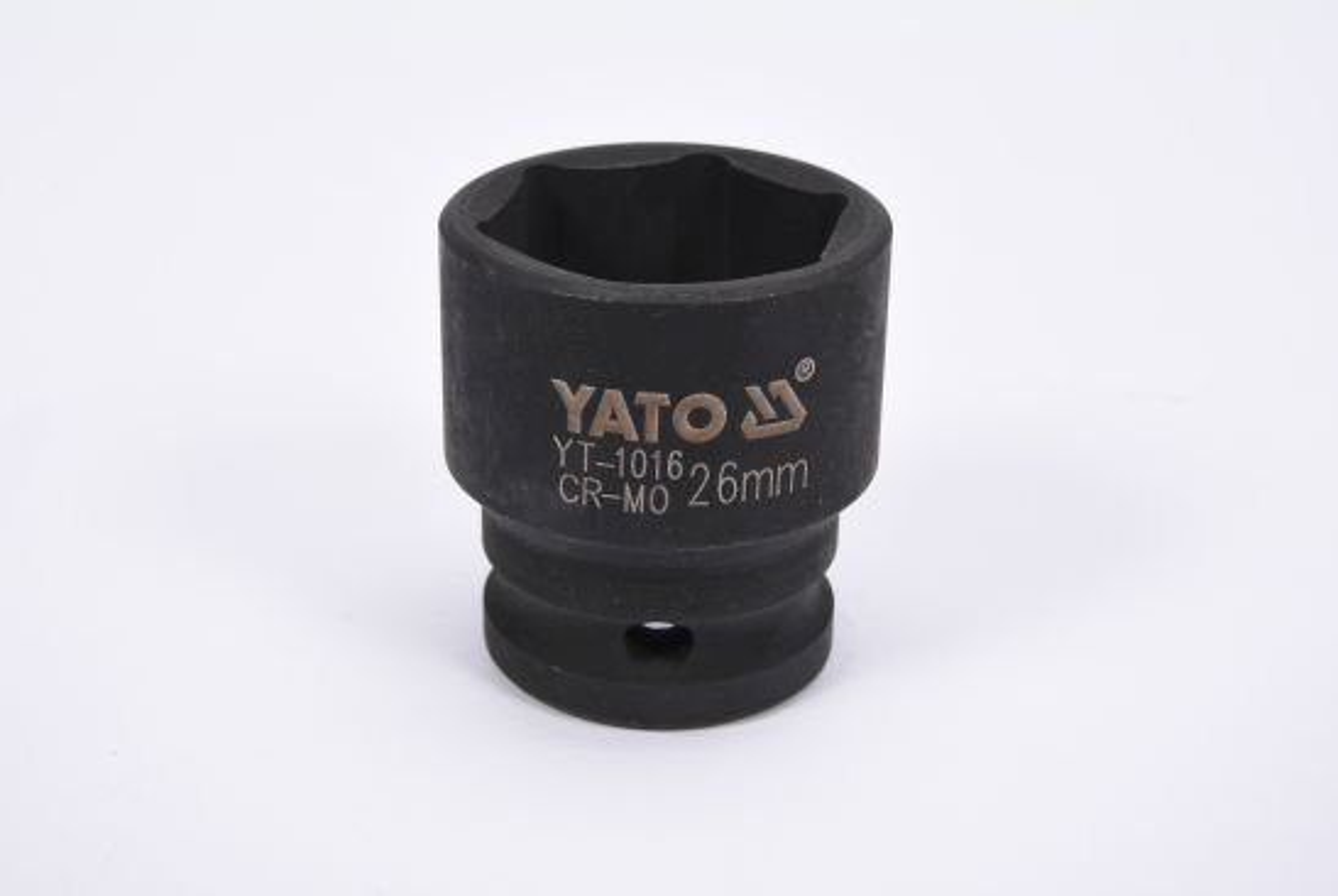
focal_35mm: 75
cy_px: 448
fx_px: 2790
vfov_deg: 18.2
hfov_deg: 27.0
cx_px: 669
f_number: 16
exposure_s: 1/125
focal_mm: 50
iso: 250
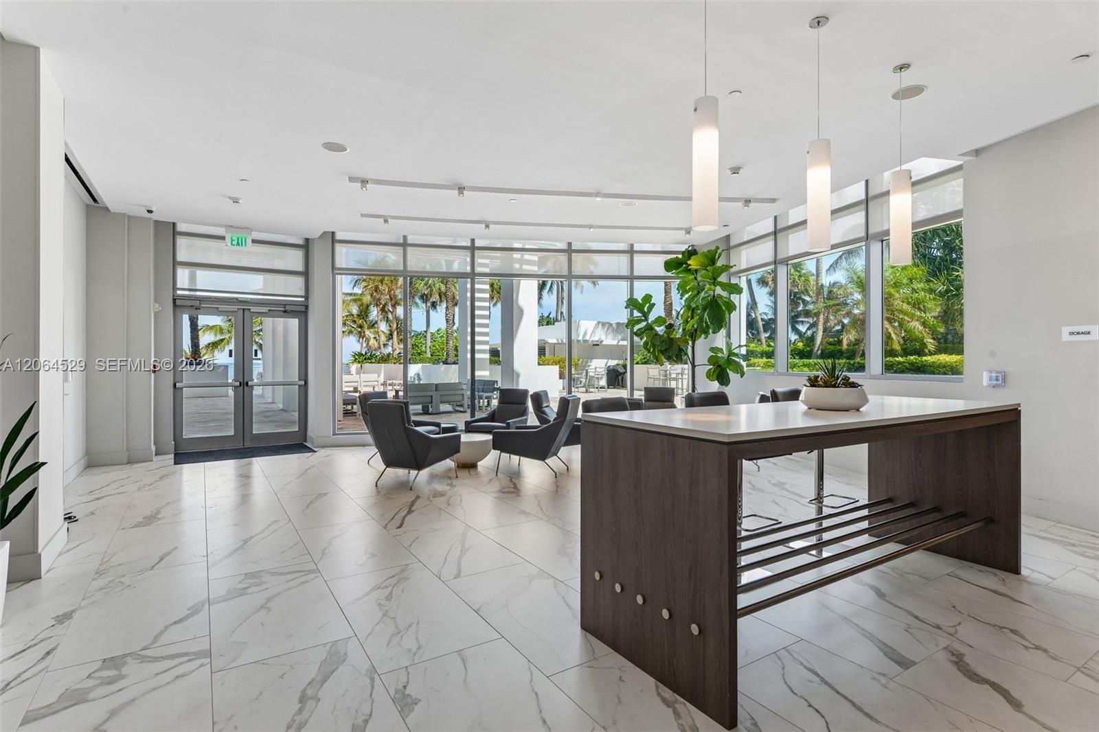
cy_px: 366
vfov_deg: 67.4
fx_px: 549
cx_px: 550
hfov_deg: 90.0
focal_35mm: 18
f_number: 9
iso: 200
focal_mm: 18
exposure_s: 1/80
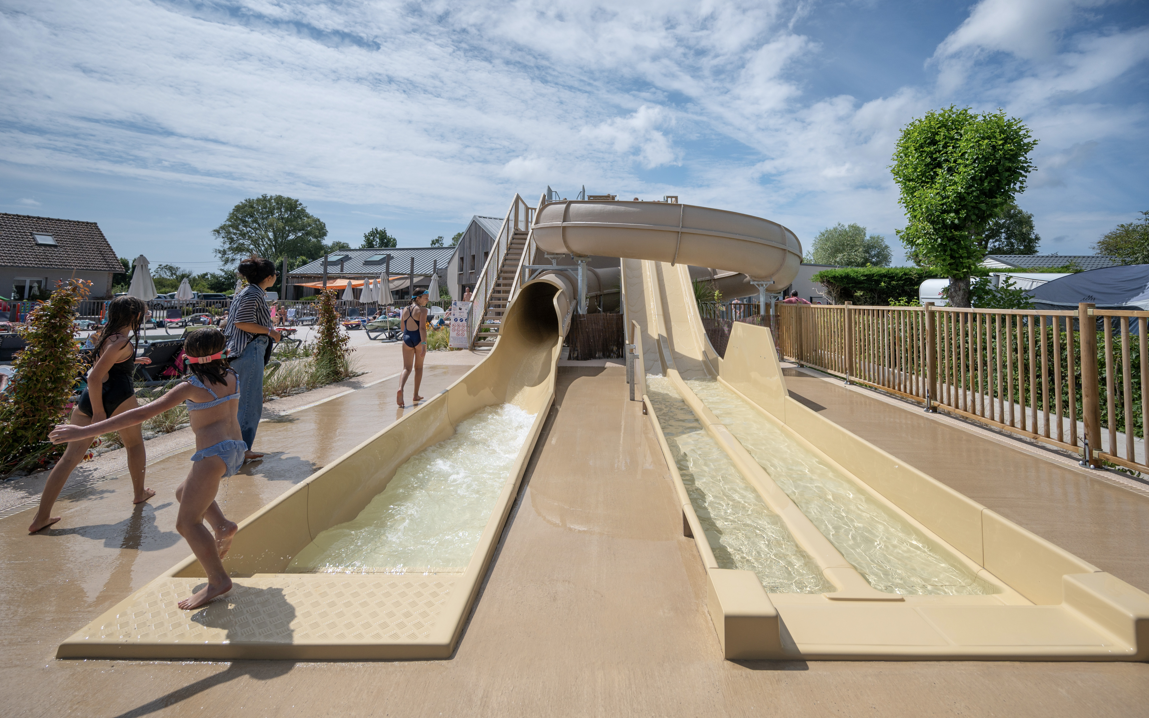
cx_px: 583
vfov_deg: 74.6
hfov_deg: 101.5
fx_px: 470
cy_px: 322
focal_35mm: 15
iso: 100
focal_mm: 14
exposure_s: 1/6400
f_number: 4
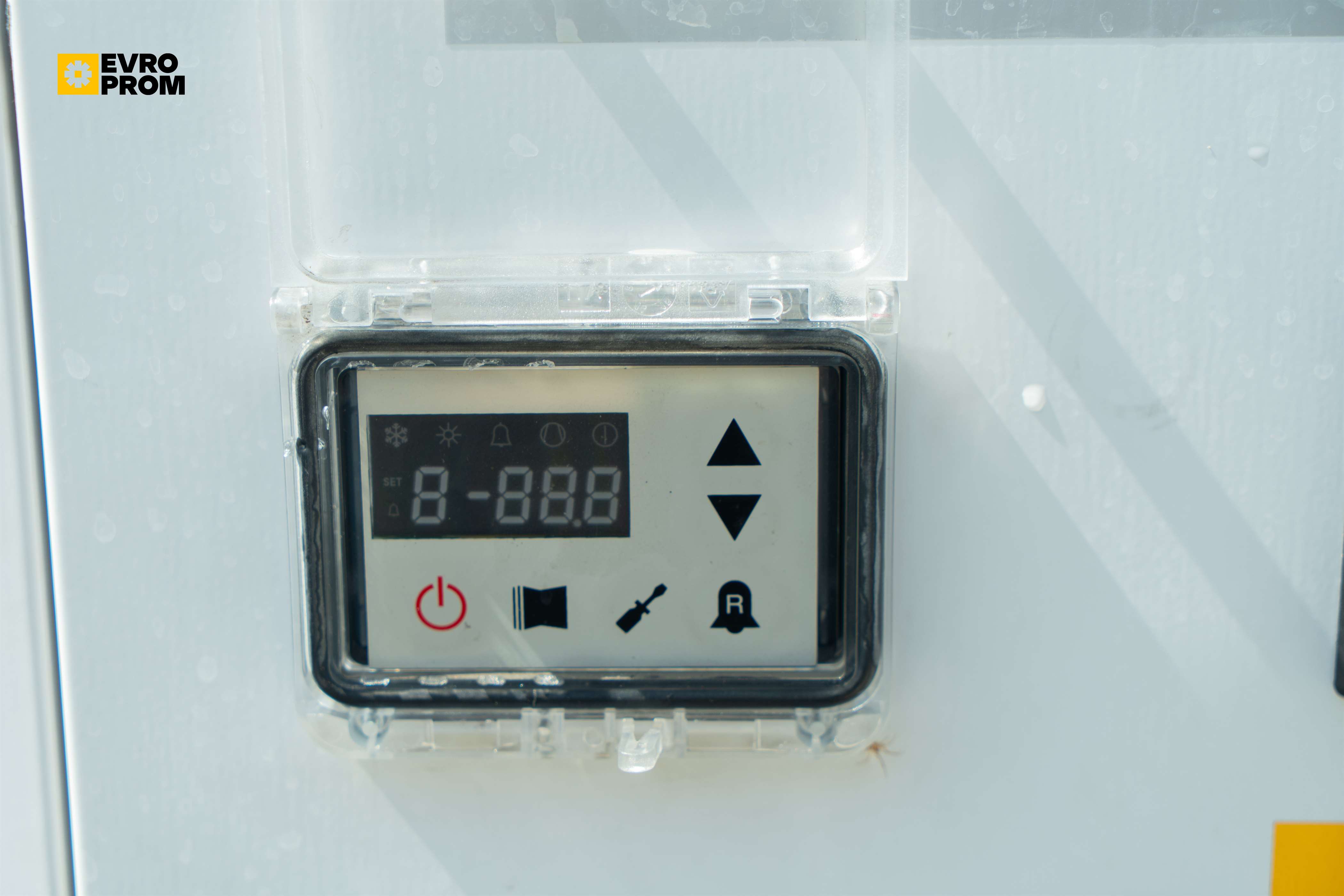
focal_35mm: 67
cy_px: 448
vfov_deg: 20.3
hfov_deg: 30.1
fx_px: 2501
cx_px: 672
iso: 100
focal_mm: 67
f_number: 5.6
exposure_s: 1/125
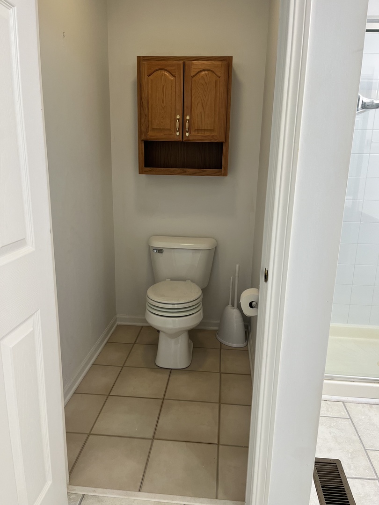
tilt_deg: -13.1
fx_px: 380
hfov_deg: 53.1
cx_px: 190
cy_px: 252
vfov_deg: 67.3
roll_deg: +0.4
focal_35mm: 26
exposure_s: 1/60
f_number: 1.6
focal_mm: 5.1
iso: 80
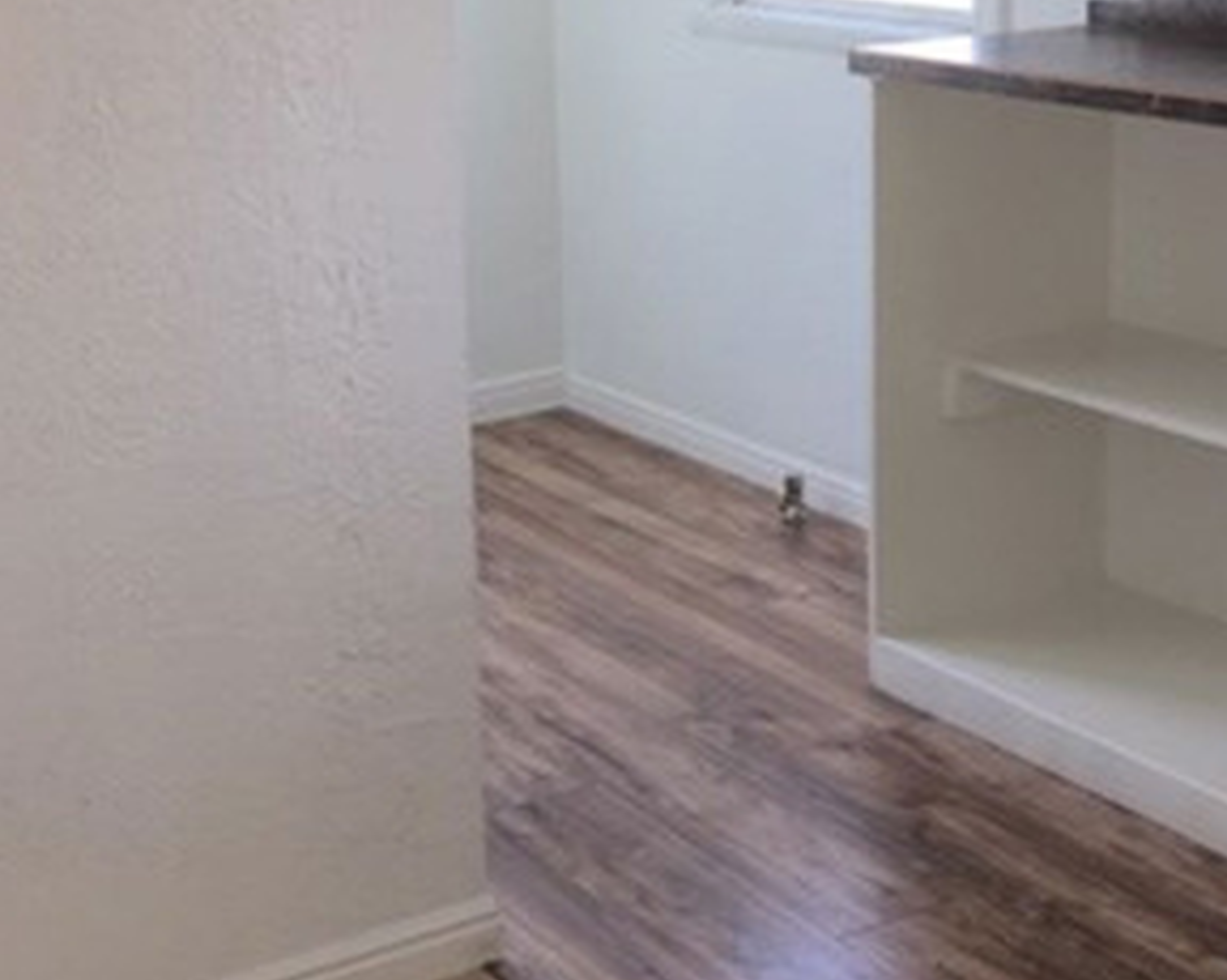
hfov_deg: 30.0
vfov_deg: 24.0
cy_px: 298
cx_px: 562
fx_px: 2286
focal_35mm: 63
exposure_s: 1/40
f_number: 2.2
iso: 25
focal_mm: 4.15
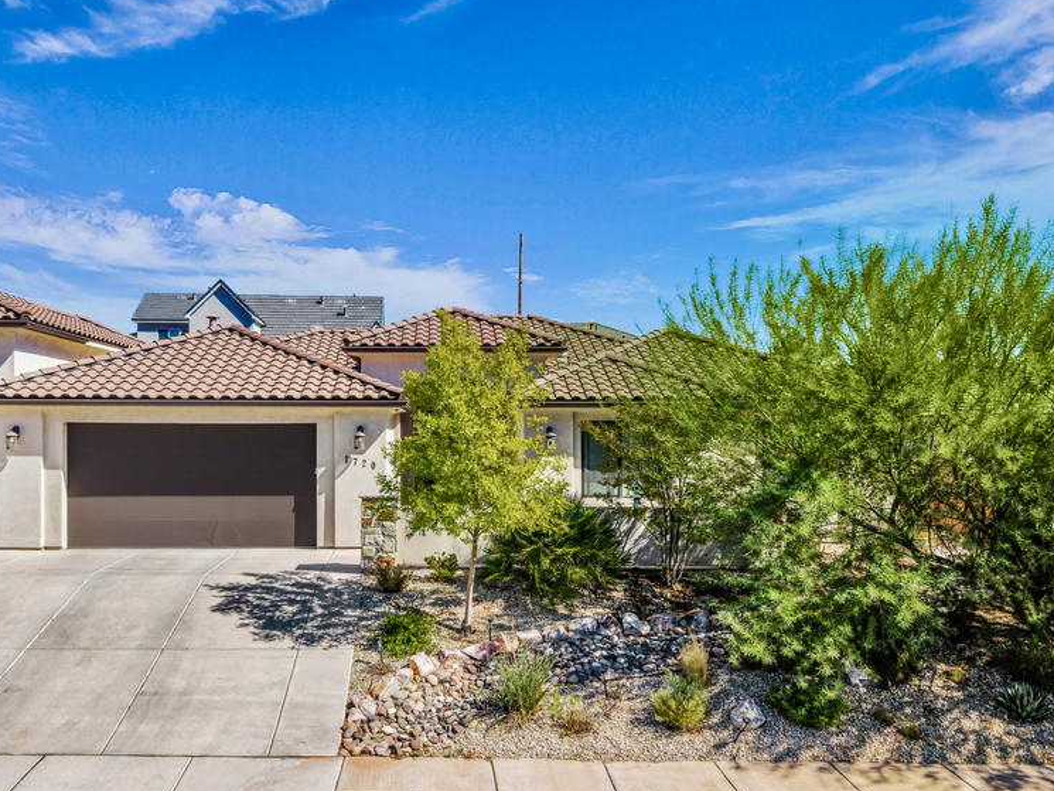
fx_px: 1005
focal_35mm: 33
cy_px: 434
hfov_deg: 55.1
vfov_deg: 42.9
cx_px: 444
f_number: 1.8
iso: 110
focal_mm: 8.67
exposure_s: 1/120
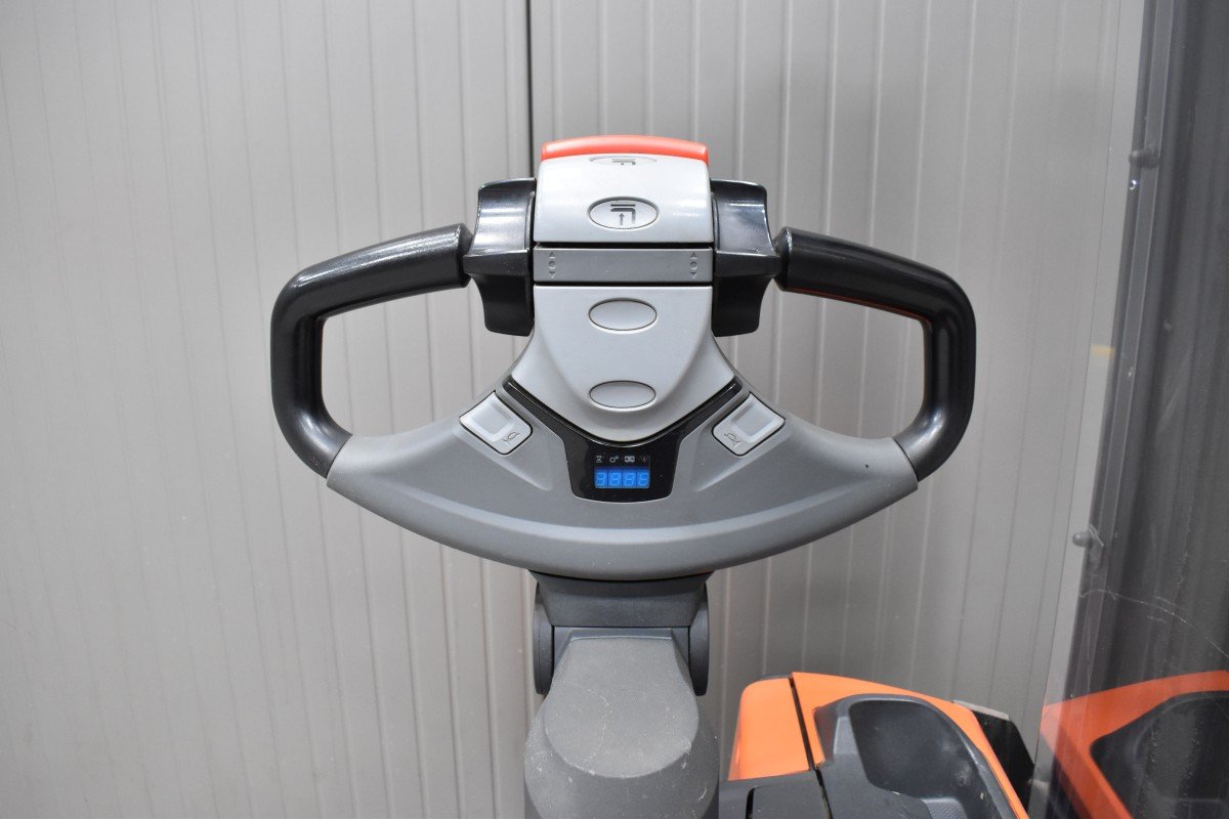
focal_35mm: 27
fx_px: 922
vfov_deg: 47.9
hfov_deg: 67.4
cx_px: 614
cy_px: 410
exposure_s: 1/20
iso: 1600
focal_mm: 18
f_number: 5
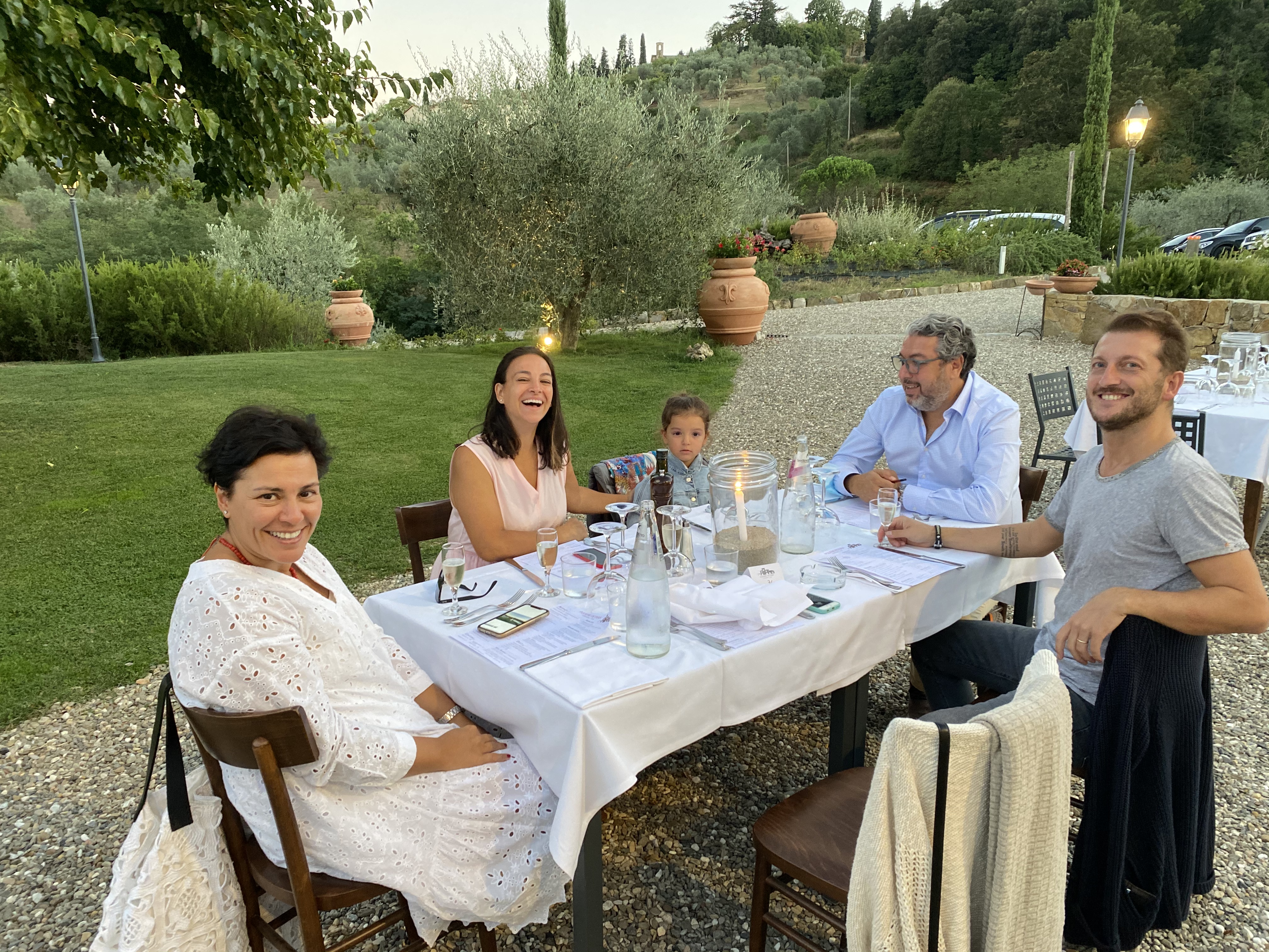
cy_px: 476
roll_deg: +0.0
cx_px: 634
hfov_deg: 67.3
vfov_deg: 53.1
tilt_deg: -14.7
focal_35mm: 26
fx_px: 953
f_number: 1.8
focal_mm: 4.25
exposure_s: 1/50
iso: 200
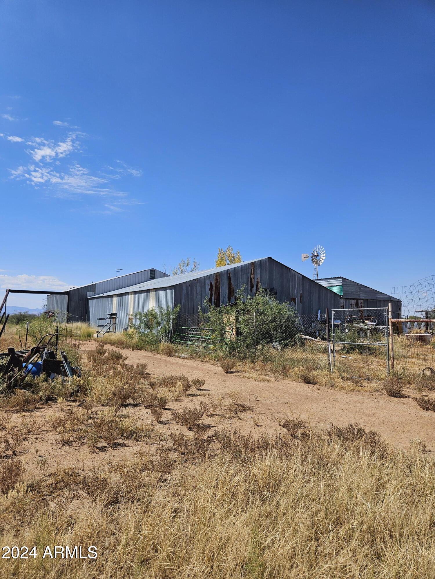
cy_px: 290
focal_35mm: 23
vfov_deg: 73.9
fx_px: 385
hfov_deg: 58.9
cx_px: 218
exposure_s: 1/2635
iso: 25
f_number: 1.8
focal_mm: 5.4
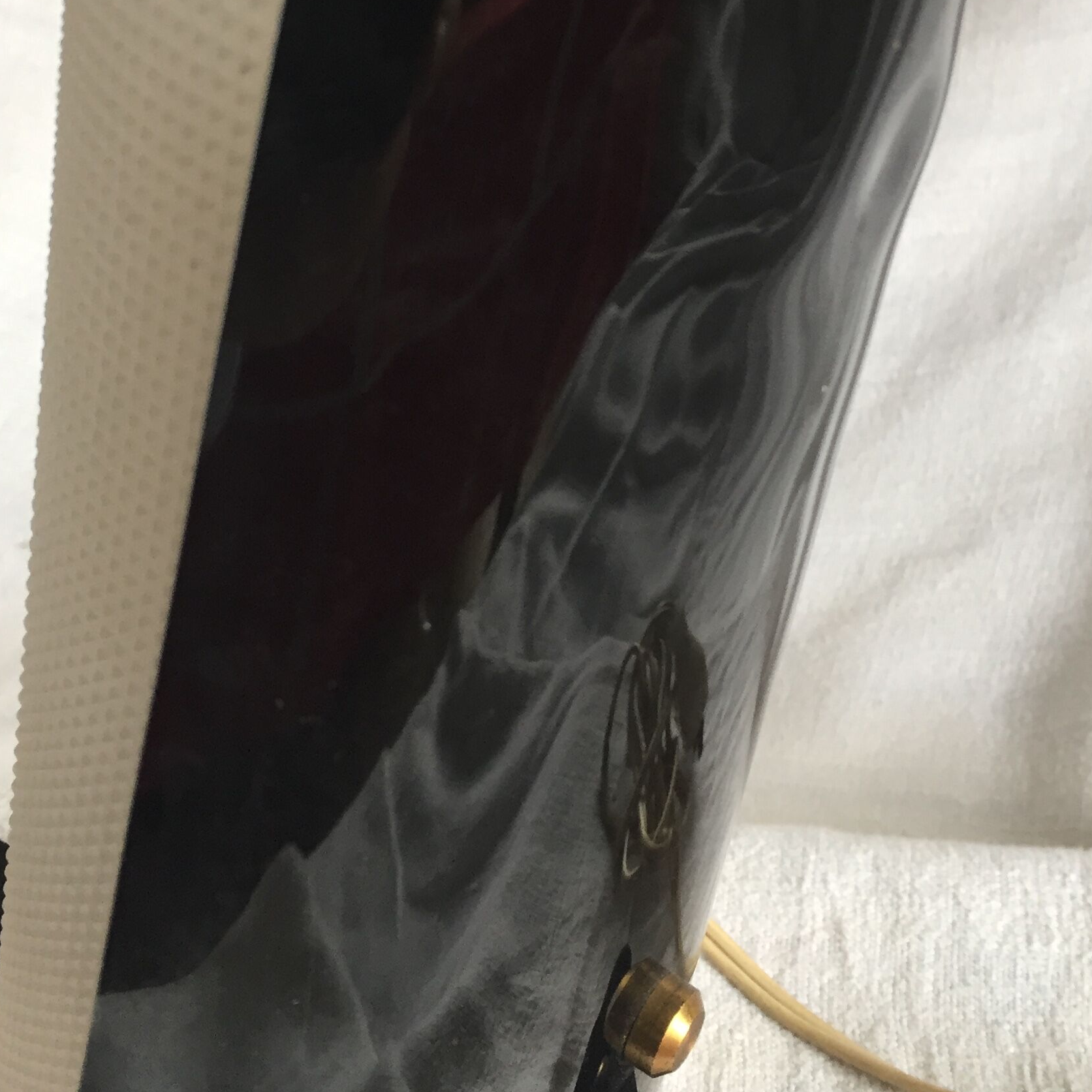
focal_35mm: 50
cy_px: 273
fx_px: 1785
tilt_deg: -29.7
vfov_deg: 33.4
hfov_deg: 34.0
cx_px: 593
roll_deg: -6.4
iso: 40
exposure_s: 1/33
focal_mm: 4.15
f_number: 2.2
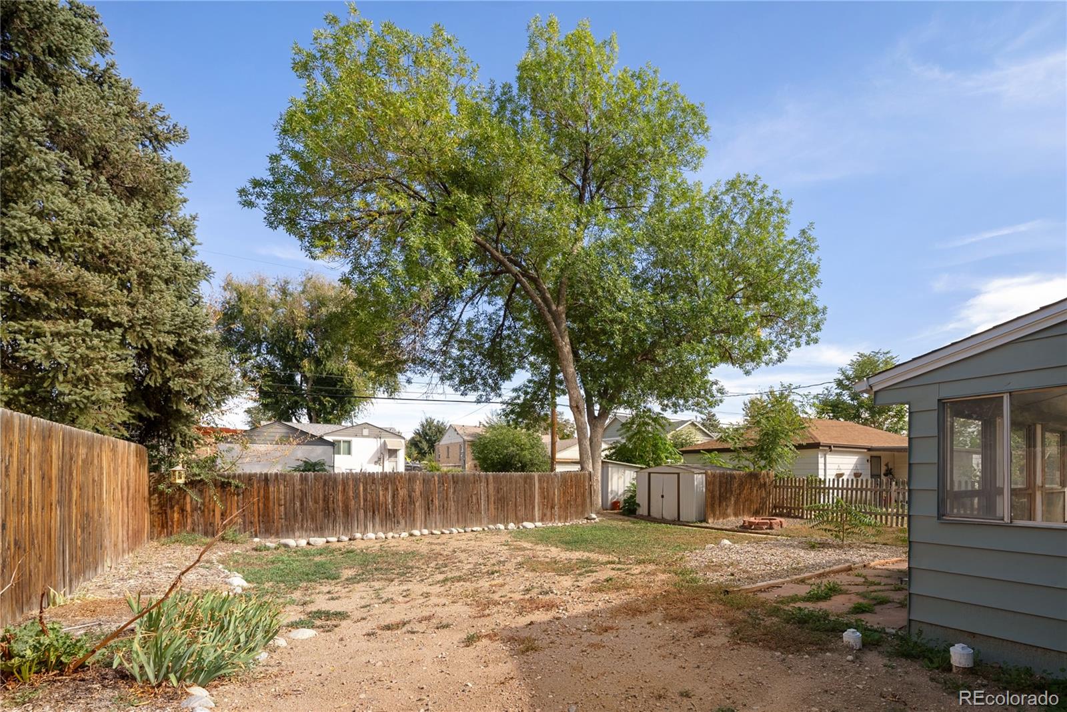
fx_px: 504
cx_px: 534
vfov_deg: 70.5
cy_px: 356
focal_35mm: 17
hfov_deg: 93.3
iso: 400
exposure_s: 1/500
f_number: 8
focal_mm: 17
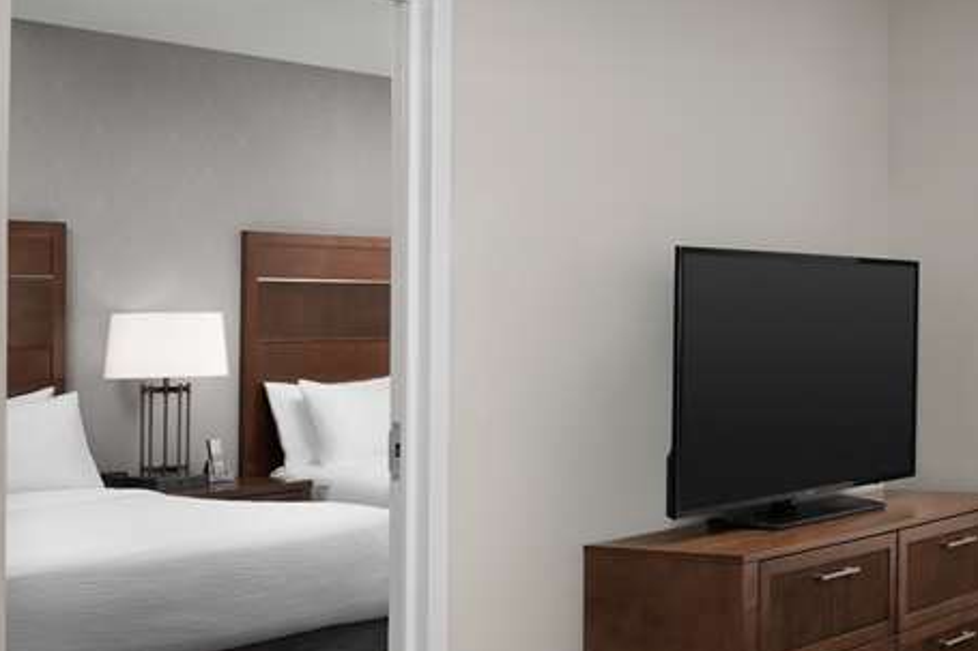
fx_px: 1466
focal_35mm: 54
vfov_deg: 24.8
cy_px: 488
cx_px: 990
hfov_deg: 33.6
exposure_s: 1/125
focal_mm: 24
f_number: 11
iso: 400
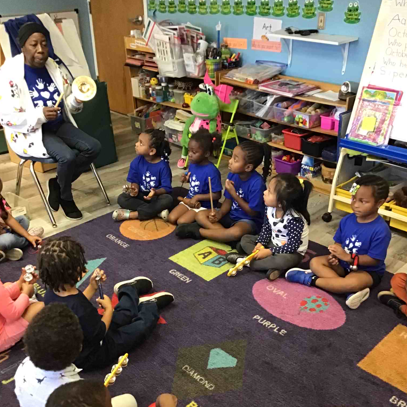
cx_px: 204
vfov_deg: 44.6
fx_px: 492
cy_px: 254
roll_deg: +1.6
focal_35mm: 37
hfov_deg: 44.9
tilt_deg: -30.2
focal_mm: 3.3
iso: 125
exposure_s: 1/30
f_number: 2.4
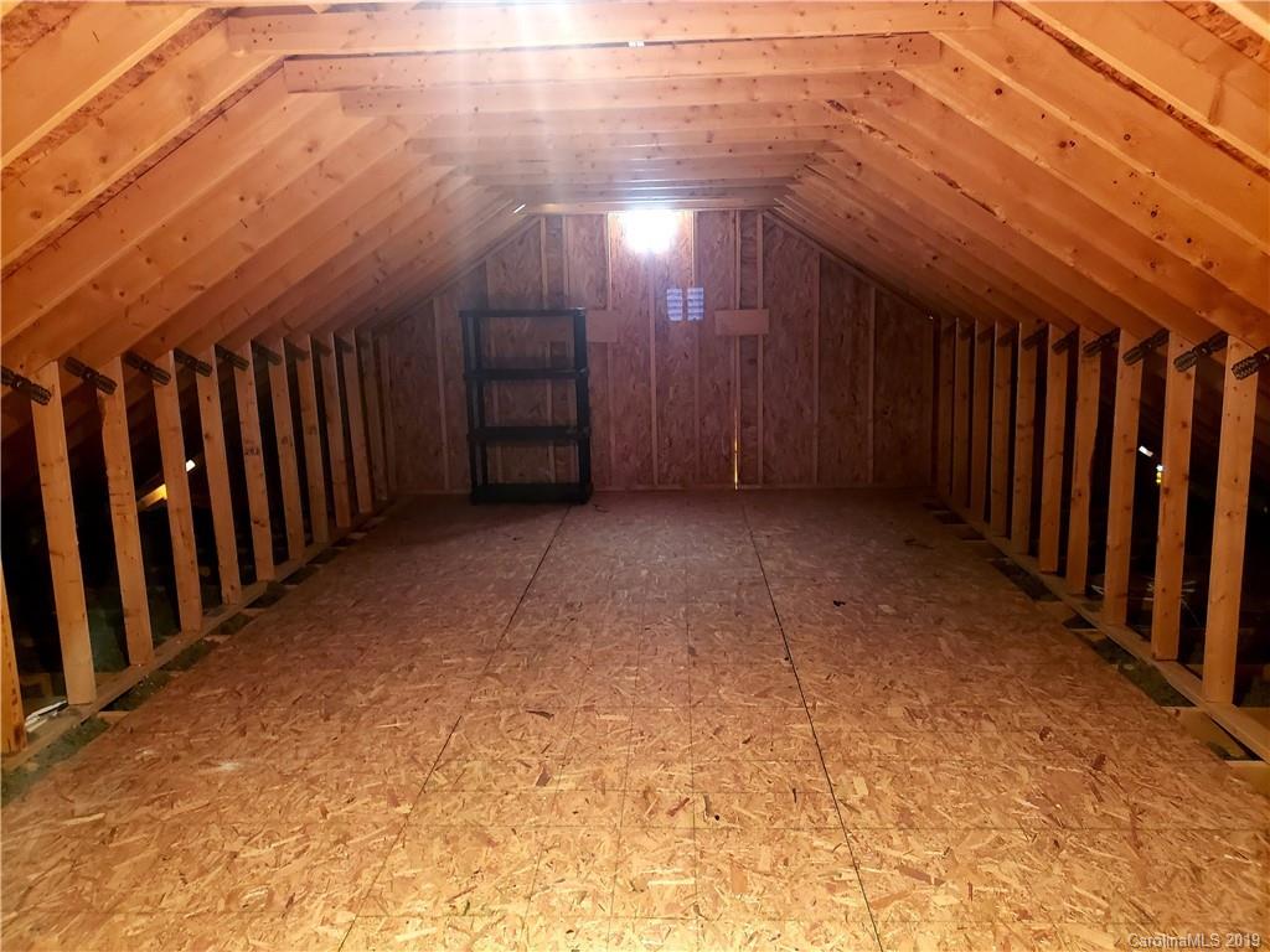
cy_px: 476
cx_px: 635
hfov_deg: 67.3
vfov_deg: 53.1
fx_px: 954
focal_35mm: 26
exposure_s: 1/10
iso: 400
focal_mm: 4.3
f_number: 1.5
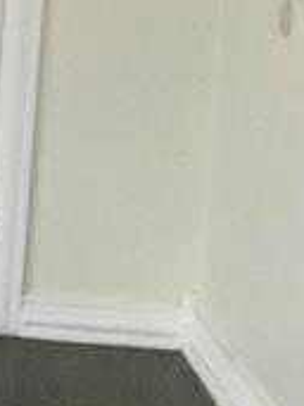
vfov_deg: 11.3
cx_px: -853
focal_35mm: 174
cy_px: 17
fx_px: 2040
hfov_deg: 6.9
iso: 500
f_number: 1.8
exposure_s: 1/30
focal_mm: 3
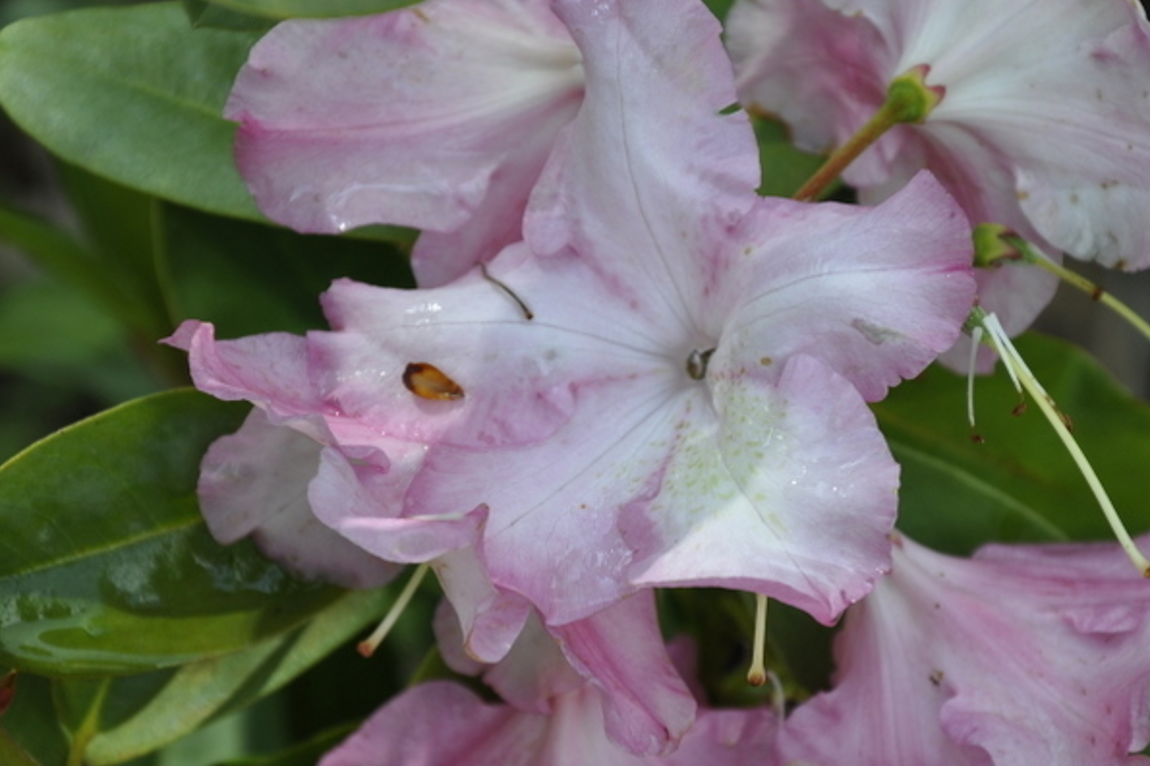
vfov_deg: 6.5
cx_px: 653
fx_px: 6758
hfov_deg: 9.7
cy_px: 427
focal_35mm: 212
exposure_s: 1/160
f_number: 6.3
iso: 200
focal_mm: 105
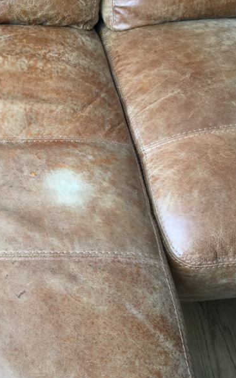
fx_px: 432
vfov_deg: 47.2
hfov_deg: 29.4
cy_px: 188
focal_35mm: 42
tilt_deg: -56.0
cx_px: 29
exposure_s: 1/15
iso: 32
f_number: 2.2
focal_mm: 4.15
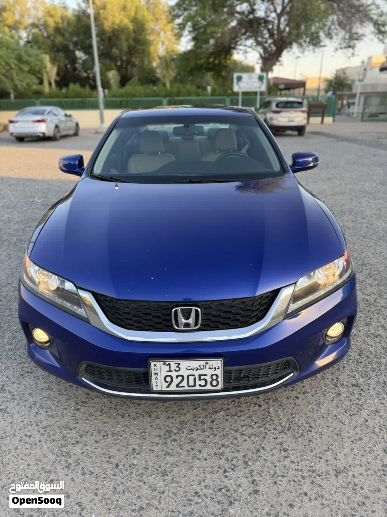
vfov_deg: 71.6
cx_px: 194
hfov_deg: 56.8
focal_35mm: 24
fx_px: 358
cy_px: 258
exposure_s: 1/405
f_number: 1.78
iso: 125
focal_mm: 6.76
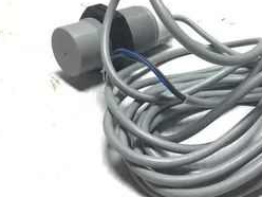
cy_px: 68
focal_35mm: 50
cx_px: 181
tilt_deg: -34.8
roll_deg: -4.0
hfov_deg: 37.6
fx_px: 378
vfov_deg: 28.9
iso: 40
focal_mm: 3.3
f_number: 2.4
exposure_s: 1/120
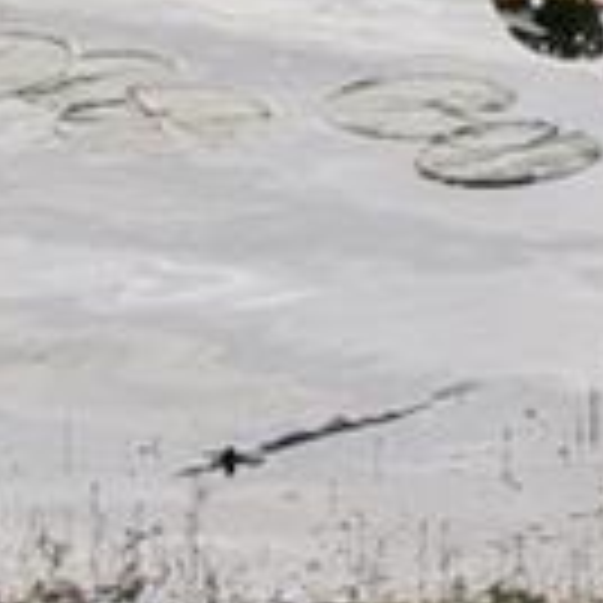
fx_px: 4789
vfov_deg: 6.4
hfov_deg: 6.9
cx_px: 1242
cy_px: -1408
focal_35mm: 243
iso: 500
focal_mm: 24
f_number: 10
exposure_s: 1/320
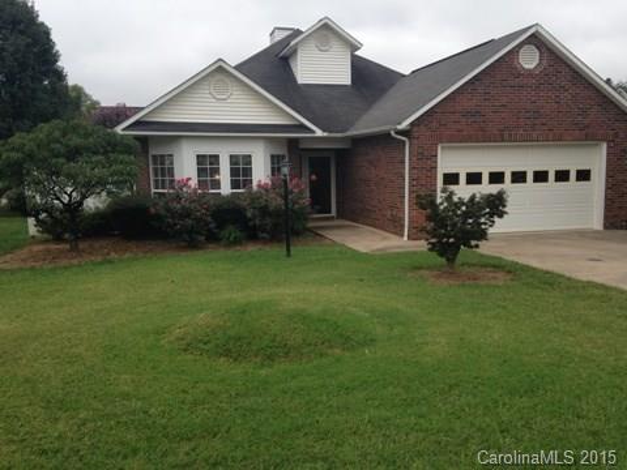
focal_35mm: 33
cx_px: 314
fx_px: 598
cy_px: 235
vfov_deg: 42.9
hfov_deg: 55.4
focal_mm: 4.12
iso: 50
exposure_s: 1/189
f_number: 2.4
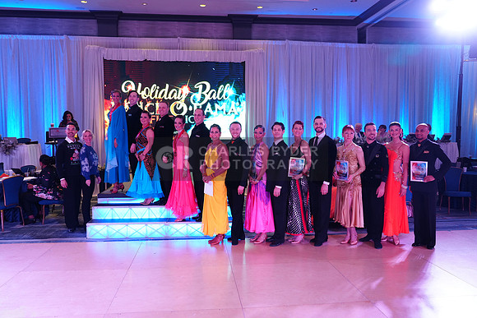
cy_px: 159
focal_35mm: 29
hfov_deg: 63.6
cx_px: 238
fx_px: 384
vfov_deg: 45.0
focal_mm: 29
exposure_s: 1/200
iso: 2000
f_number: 4
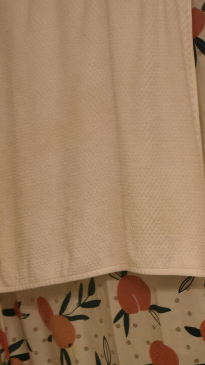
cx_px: 163
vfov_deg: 18.0
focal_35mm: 118
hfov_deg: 10.2
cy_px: 280
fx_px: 1144
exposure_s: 1/60
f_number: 4
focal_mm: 27
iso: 450
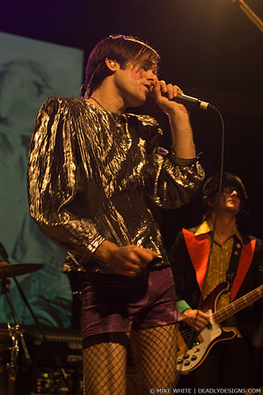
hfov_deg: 17.5
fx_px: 857
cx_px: 132
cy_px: 198
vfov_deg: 26.0
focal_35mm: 78
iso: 800
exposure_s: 1/80
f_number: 2.8
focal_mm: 52
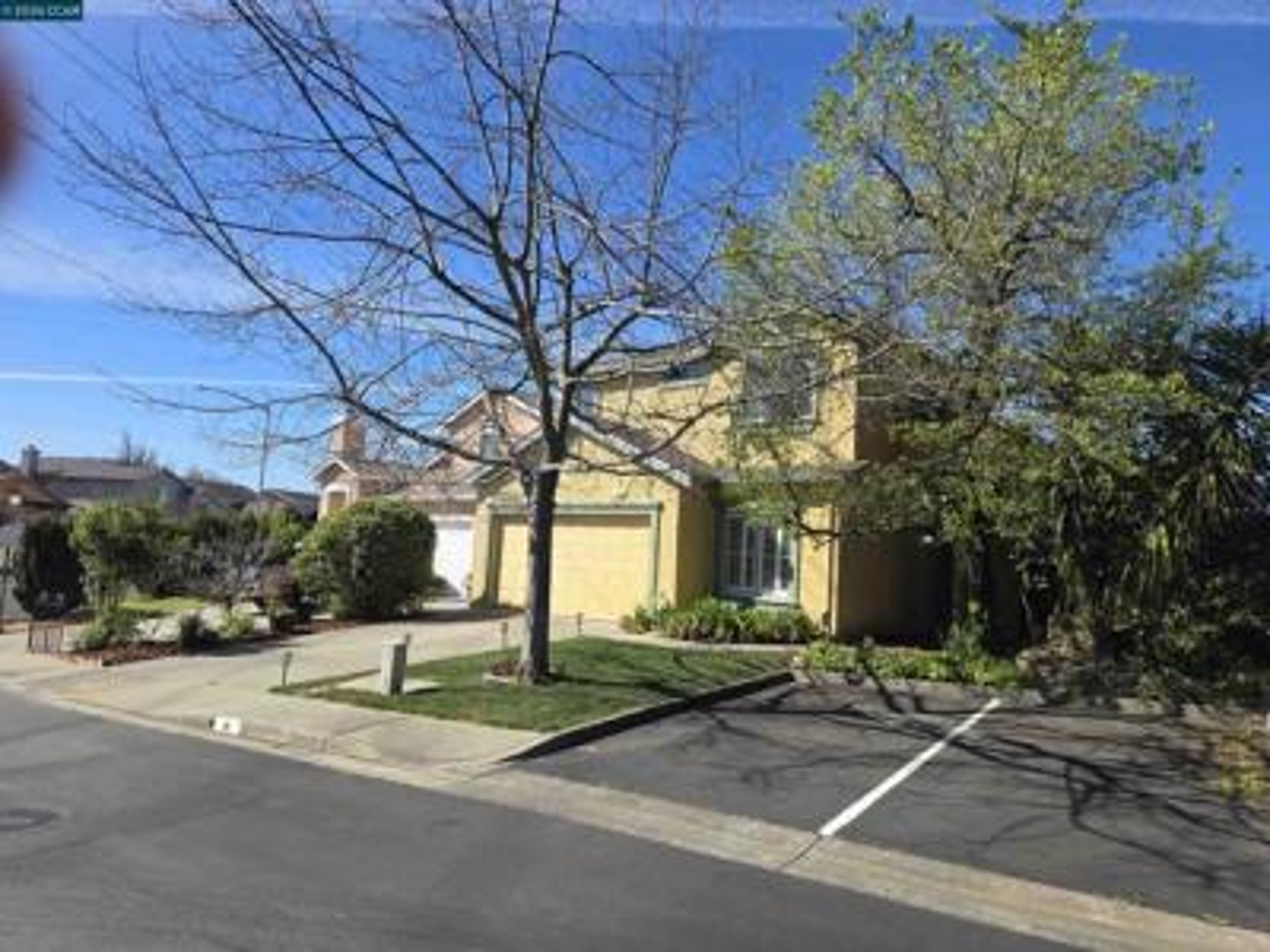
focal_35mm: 23
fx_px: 844
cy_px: 476
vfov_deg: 58.9
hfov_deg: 73.9
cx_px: 635
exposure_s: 1/1517
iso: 25
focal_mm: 5.4
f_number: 1.8
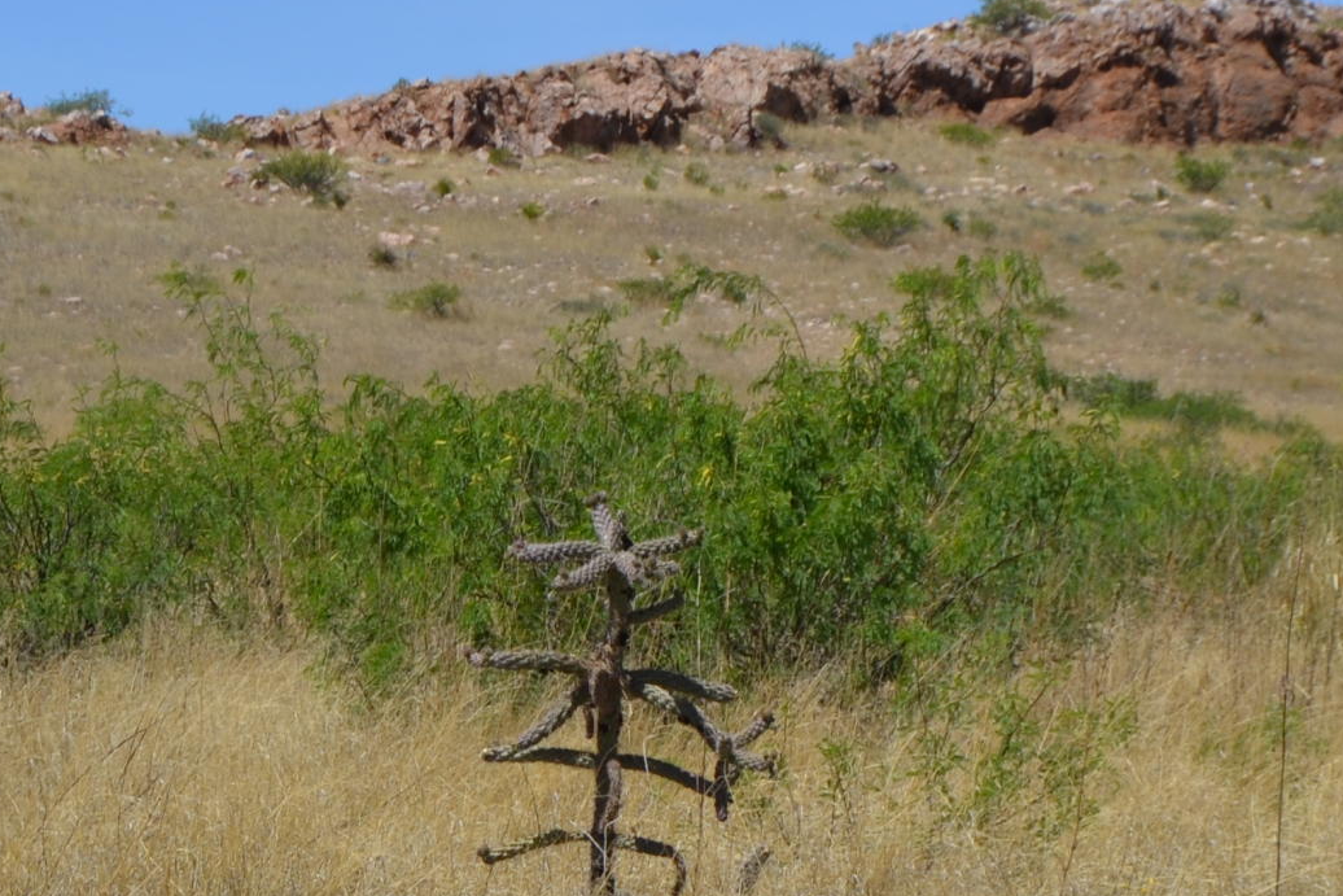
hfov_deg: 12.4
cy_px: 473
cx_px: 451
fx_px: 6156
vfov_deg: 8.3
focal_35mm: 165
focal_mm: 38
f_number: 8
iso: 100
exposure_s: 1/250
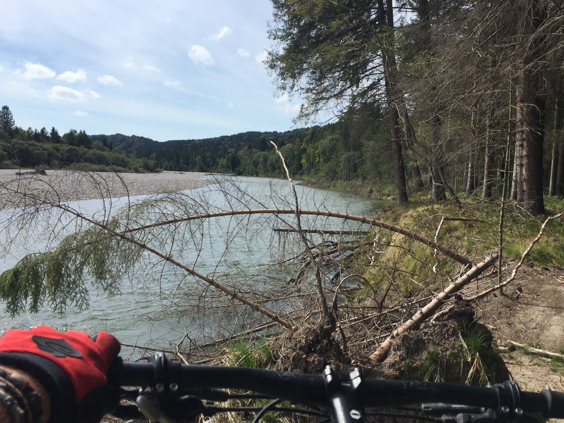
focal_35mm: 33
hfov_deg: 55.3
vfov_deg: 42.9
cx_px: 296
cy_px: 230
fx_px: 538
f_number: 2.2
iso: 32
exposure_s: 1/2639
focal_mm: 4.15
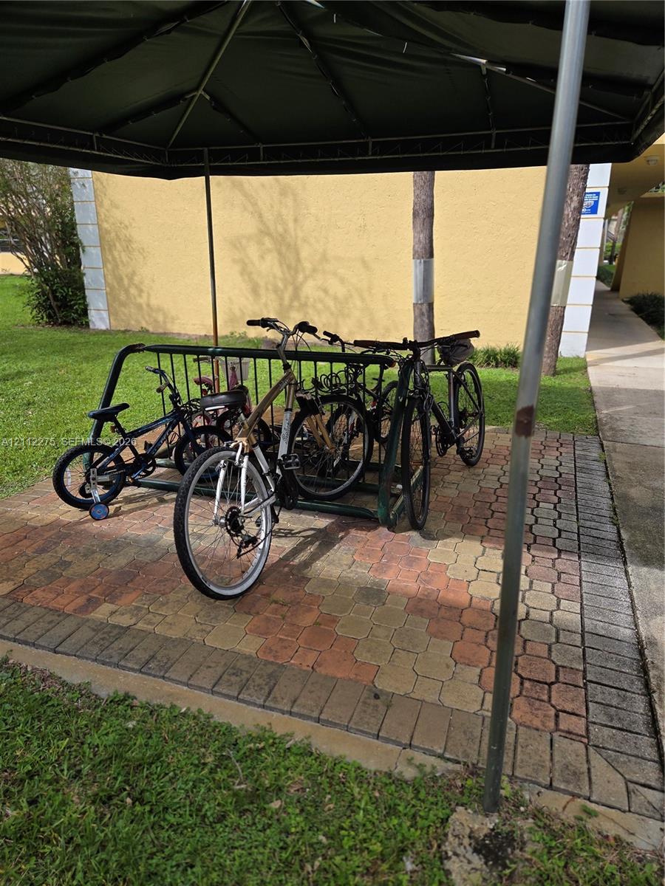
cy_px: 443
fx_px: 589
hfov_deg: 58.9
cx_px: 332
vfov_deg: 73.9
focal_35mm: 23
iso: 80
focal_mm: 5.4
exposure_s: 1/4460
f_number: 1.8
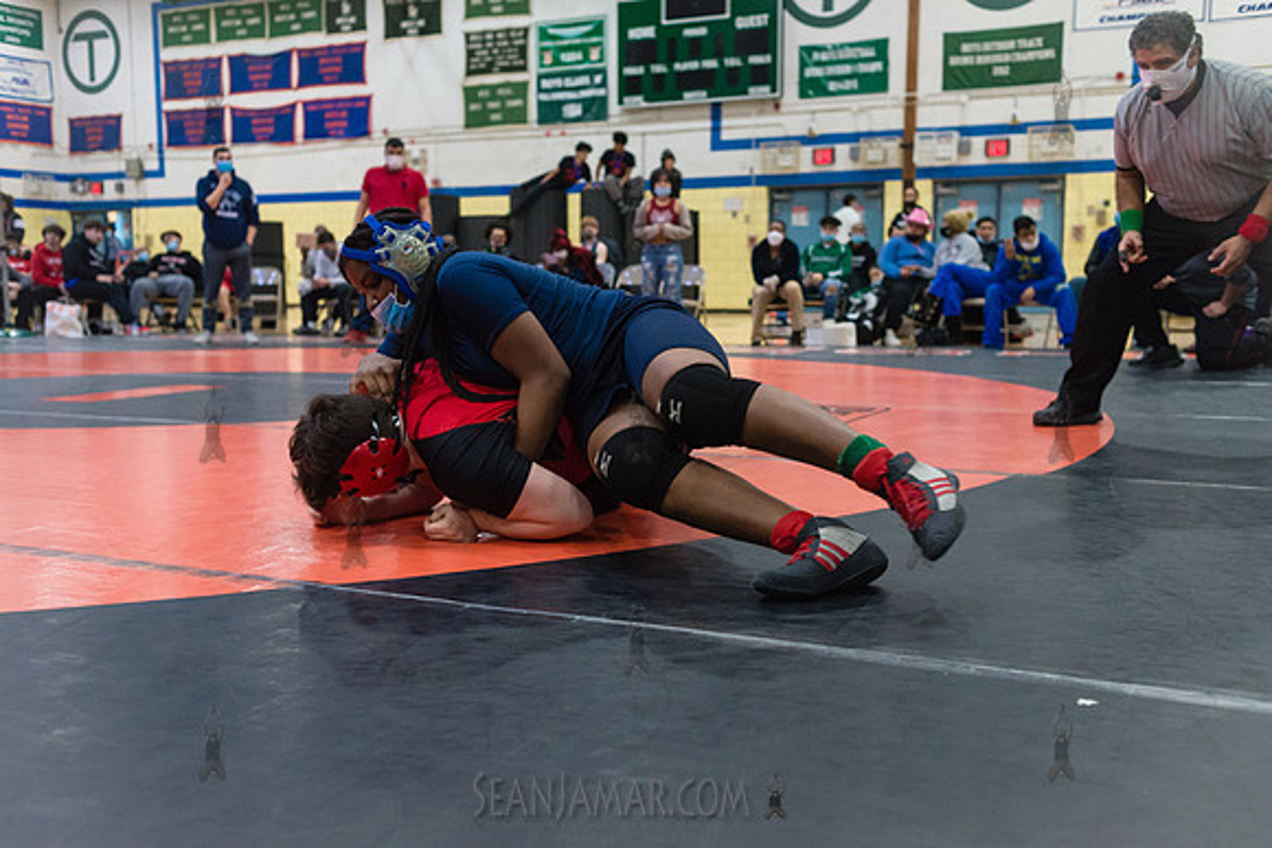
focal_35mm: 35
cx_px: 636
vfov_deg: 37.8
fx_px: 1238
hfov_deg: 54.4
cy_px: 424
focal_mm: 35
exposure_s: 1/400
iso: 4000
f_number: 4
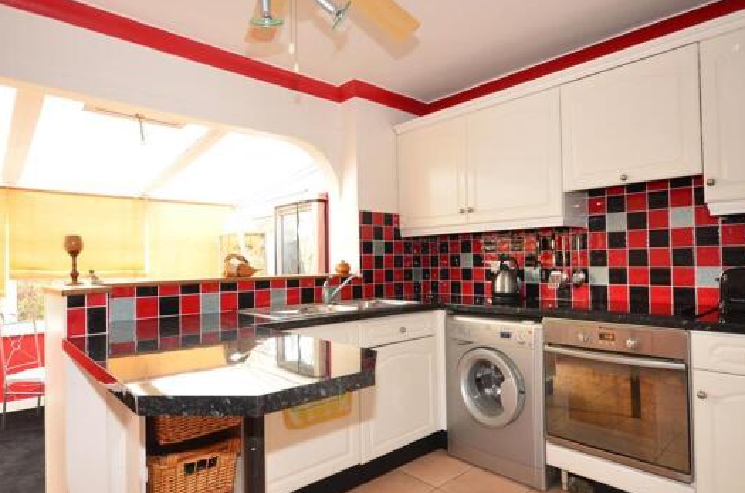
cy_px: 260
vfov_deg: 60.1
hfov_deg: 82.2
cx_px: 345
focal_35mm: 21
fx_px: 426
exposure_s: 1/30
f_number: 6.3
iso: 640
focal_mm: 11
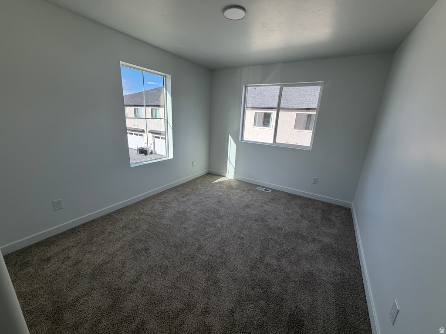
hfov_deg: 102.1
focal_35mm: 14
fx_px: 180
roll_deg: -2.1
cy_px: 167
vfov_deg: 85.7
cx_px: 223
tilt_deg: -18.3
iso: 40
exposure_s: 1/244
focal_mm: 2.22
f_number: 2.2
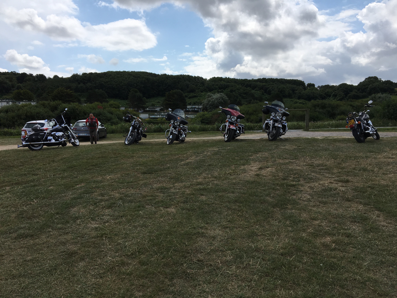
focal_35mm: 29
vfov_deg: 48.2
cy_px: 149
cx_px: 198
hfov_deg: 61.7
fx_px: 333
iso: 25
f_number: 2.2
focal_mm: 4.15
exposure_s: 1/2959
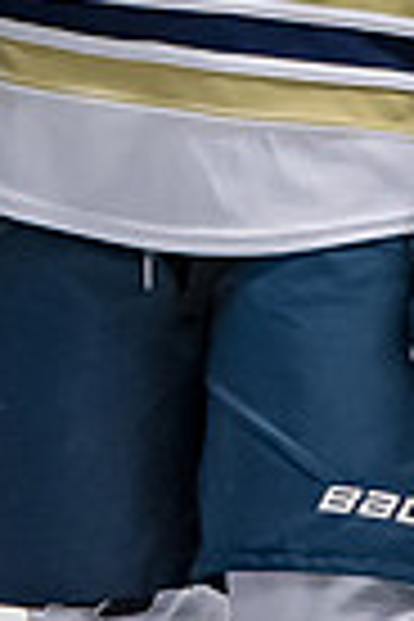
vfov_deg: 1.3
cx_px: 146
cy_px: -379
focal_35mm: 1633
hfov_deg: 0.8
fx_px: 28167
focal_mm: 180
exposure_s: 1/800
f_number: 4
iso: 2500
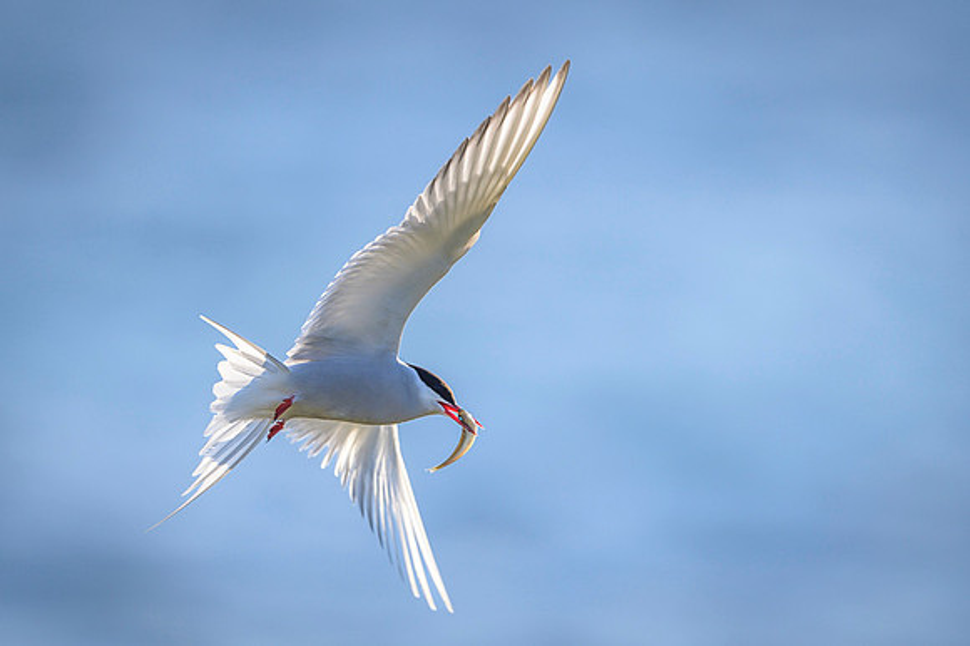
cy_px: 272
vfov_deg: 1.9
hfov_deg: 2.9
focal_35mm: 719
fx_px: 19367
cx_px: 450
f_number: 4
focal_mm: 500
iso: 400
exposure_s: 1/2500
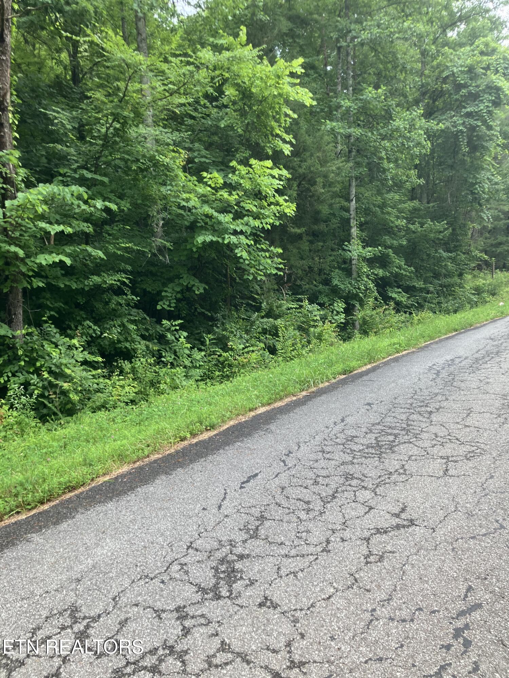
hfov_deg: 49.7
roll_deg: +4.2
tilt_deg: -5.6
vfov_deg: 63.4
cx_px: 254
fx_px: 549
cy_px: 339
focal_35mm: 28
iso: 20
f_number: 1.8
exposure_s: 1/124
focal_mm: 3.99
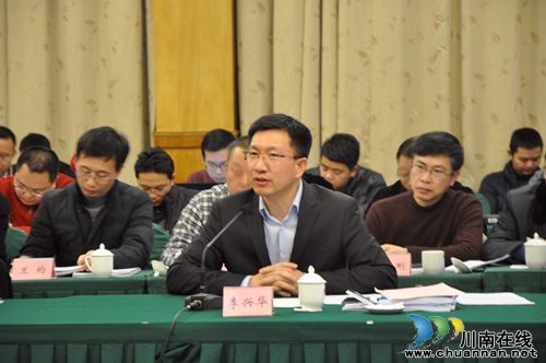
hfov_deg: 13.1
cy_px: 182
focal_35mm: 158
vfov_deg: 8.7
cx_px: 273
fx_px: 2386
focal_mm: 105
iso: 500
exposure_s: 1/4
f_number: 5.6
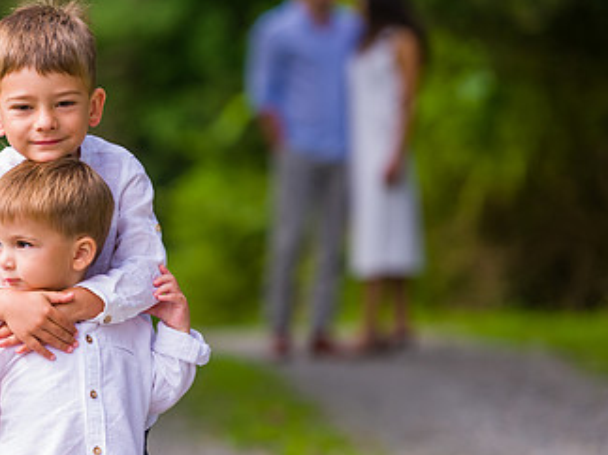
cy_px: 238
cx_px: 92
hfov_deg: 6.7
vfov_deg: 5.1
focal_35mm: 294
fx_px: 5162
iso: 200
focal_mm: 170
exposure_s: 1/640
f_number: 4
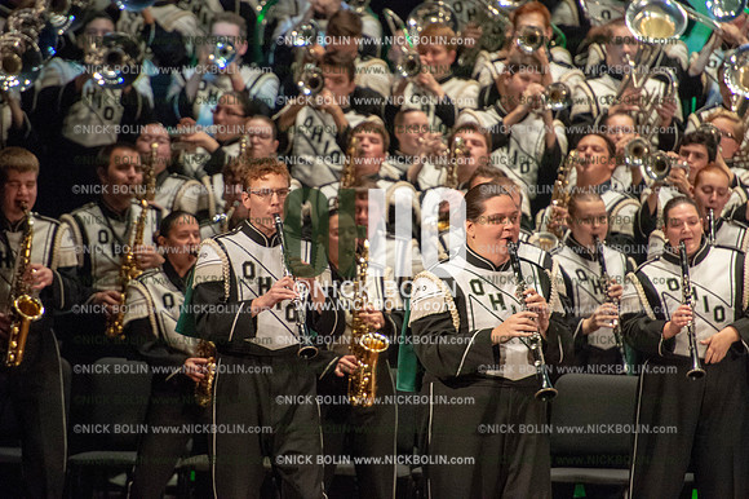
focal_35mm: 400
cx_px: 374
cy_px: 250
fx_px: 8317
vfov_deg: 3.4
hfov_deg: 5.2
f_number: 5.6
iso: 8000
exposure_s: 1/320
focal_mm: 400
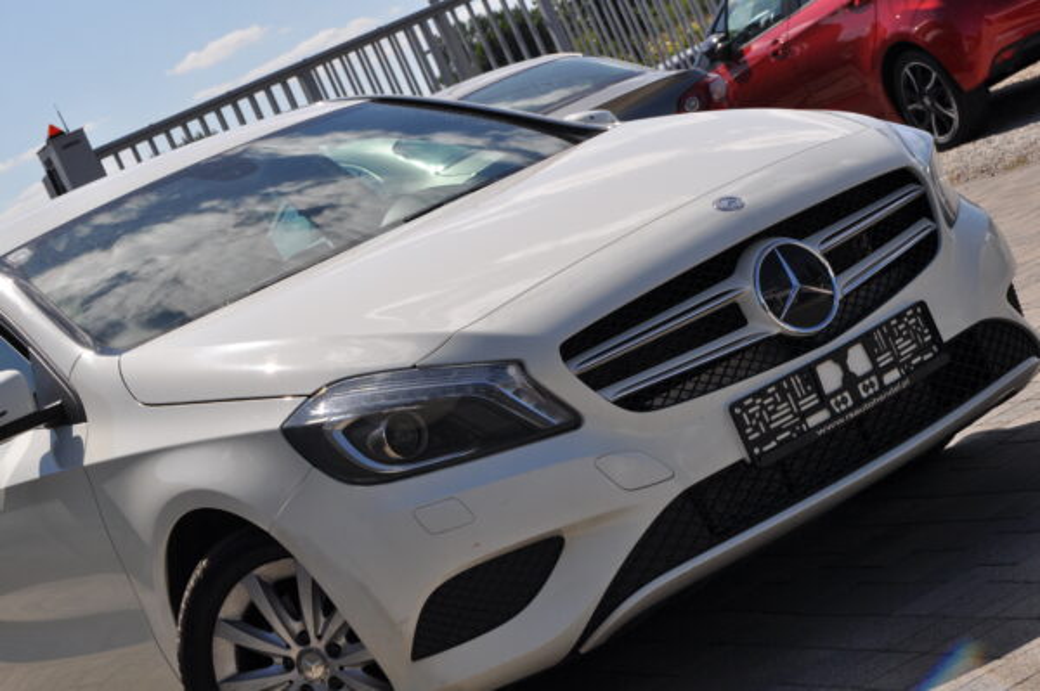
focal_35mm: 93
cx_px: 520
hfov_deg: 21.9
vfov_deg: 14.7
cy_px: 346
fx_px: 2684
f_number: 11
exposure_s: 1/500
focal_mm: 62
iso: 200
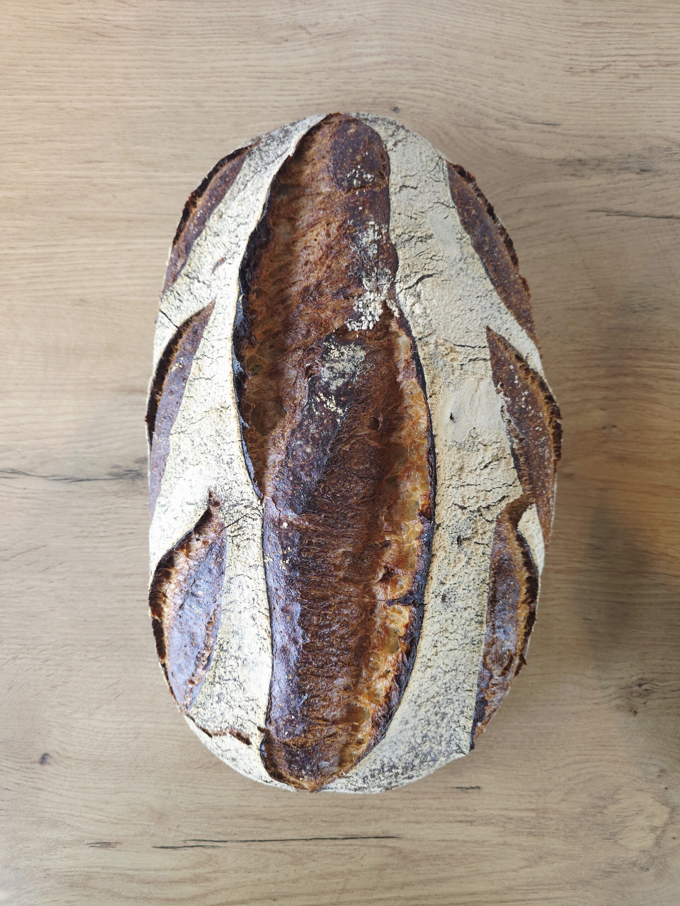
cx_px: 340
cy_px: 453
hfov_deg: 58.9
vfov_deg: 73.9
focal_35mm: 23
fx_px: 602
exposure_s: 1/50
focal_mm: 6.3
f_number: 1.7
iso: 80
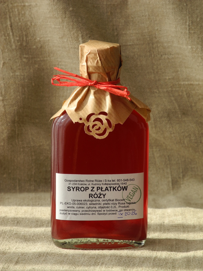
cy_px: 136
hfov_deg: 7.4
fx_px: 1564
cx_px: 102
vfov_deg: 9.9
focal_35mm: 200
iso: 100
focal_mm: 42.6
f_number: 5.6
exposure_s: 1/80.7
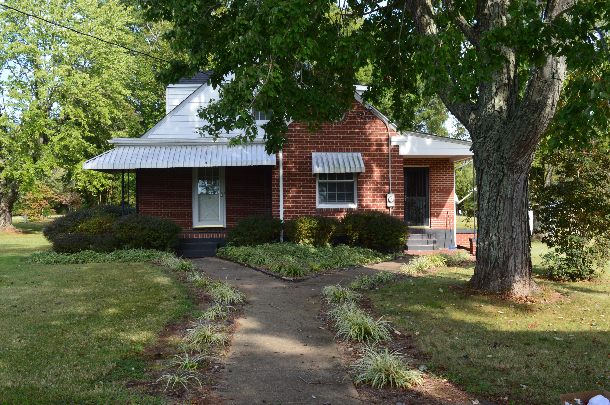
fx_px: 660
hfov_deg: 49.6
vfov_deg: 34.1
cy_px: 202
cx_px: 305
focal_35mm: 39
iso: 400
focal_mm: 26
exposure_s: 1/160
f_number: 9
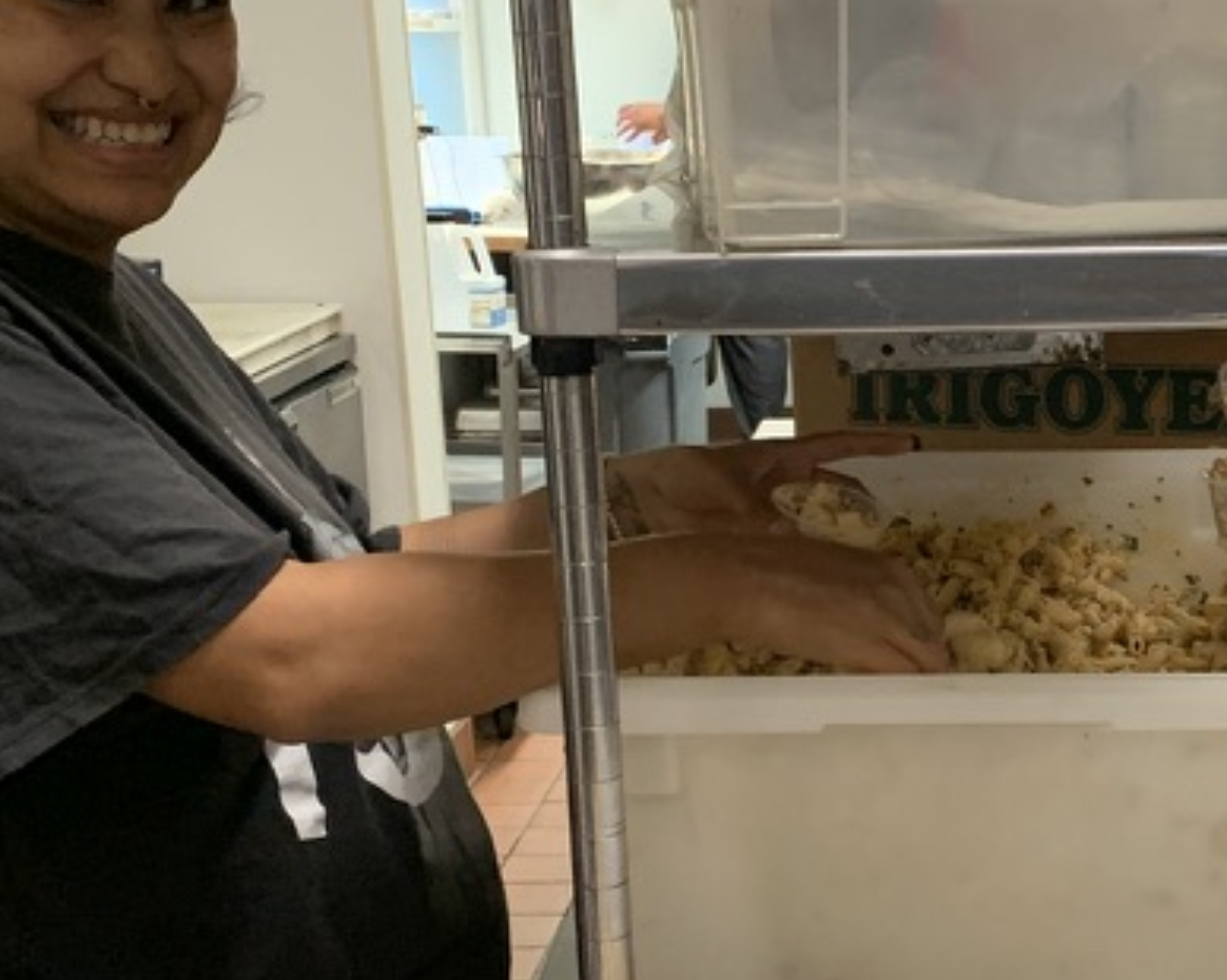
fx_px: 2432
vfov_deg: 22.8
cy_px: 582
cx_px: 1056
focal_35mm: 67
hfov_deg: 27.5
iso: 320
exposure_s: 1/60
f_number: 1.8
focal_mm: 4.25
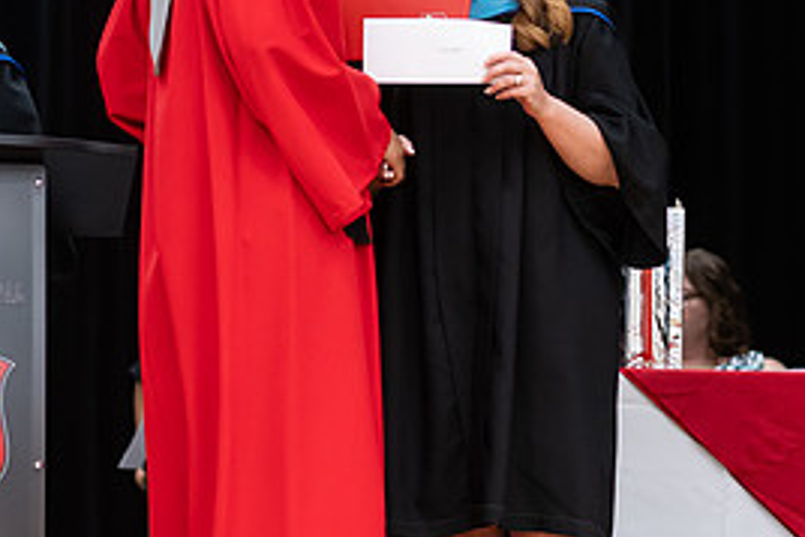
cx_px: 430
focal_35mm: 227
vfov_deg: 6.1
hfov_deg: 9.1
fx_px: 5078
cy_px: 348
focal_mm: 85
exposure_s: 1/200
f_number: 2.8
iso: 1000
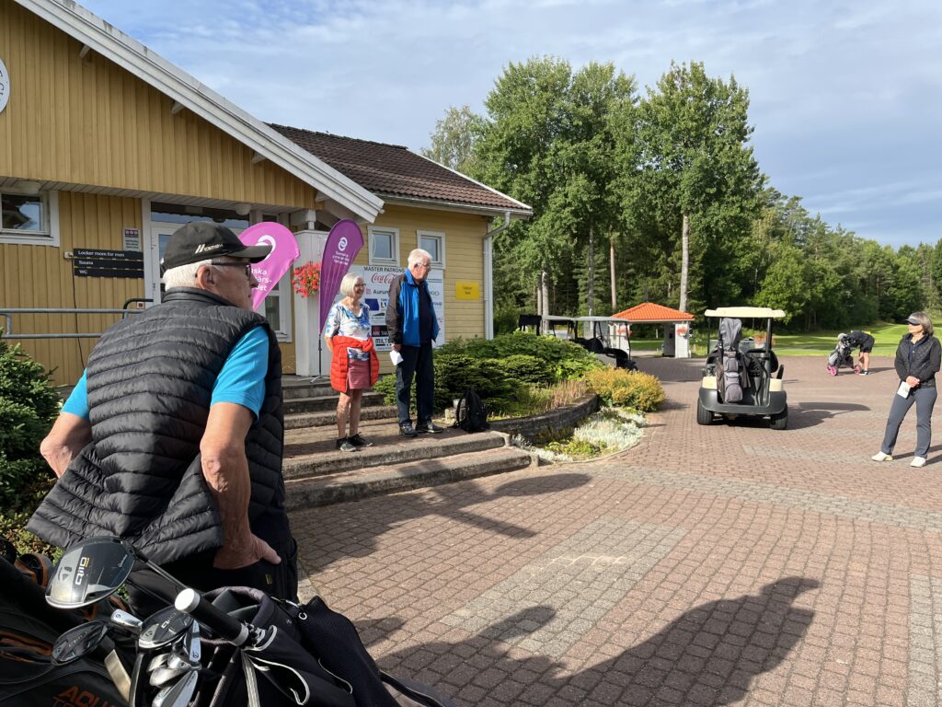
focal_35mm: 26
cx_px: 471
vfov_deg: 53.1
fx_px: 708
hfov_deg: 67.3
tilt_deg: -2.7
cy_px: 354
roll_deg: +0.3
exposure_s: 1/1802
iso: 50
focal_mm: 5.1
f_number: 1.6
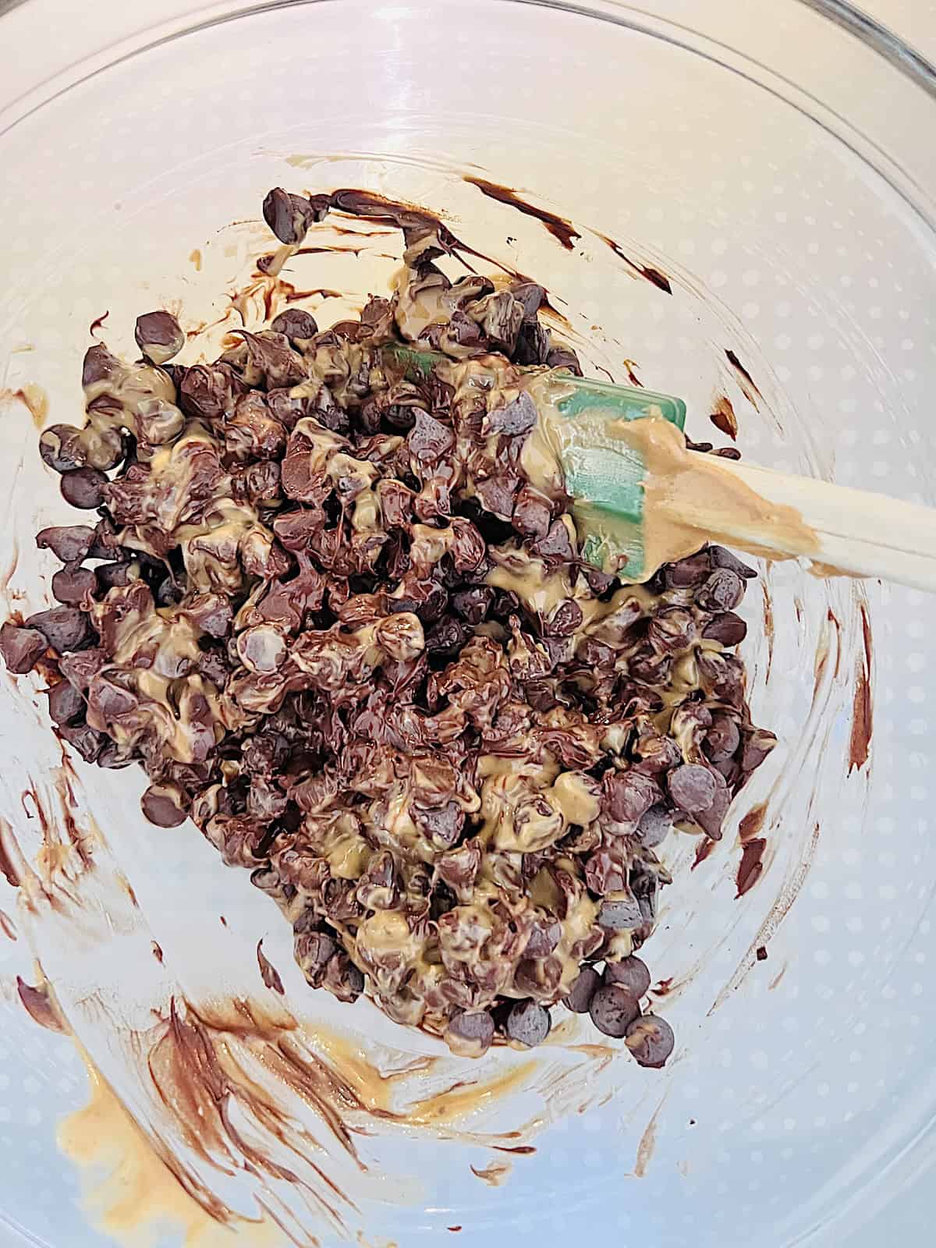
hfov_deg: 53.1
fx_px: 937
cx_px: 468
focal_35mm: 26
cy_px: 624
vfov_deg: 67.3
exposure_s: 1/60
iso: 500
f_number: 1.5
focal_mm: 5.7
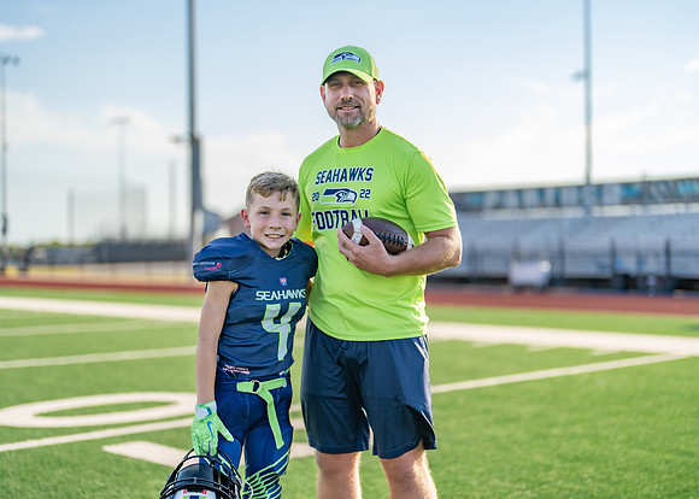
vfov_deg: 26.6
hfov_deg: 36.7
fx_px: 1054
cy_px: 250
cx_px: 350
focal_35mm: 53
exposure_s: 1/4000
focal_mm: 50
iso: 100
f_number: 1.2
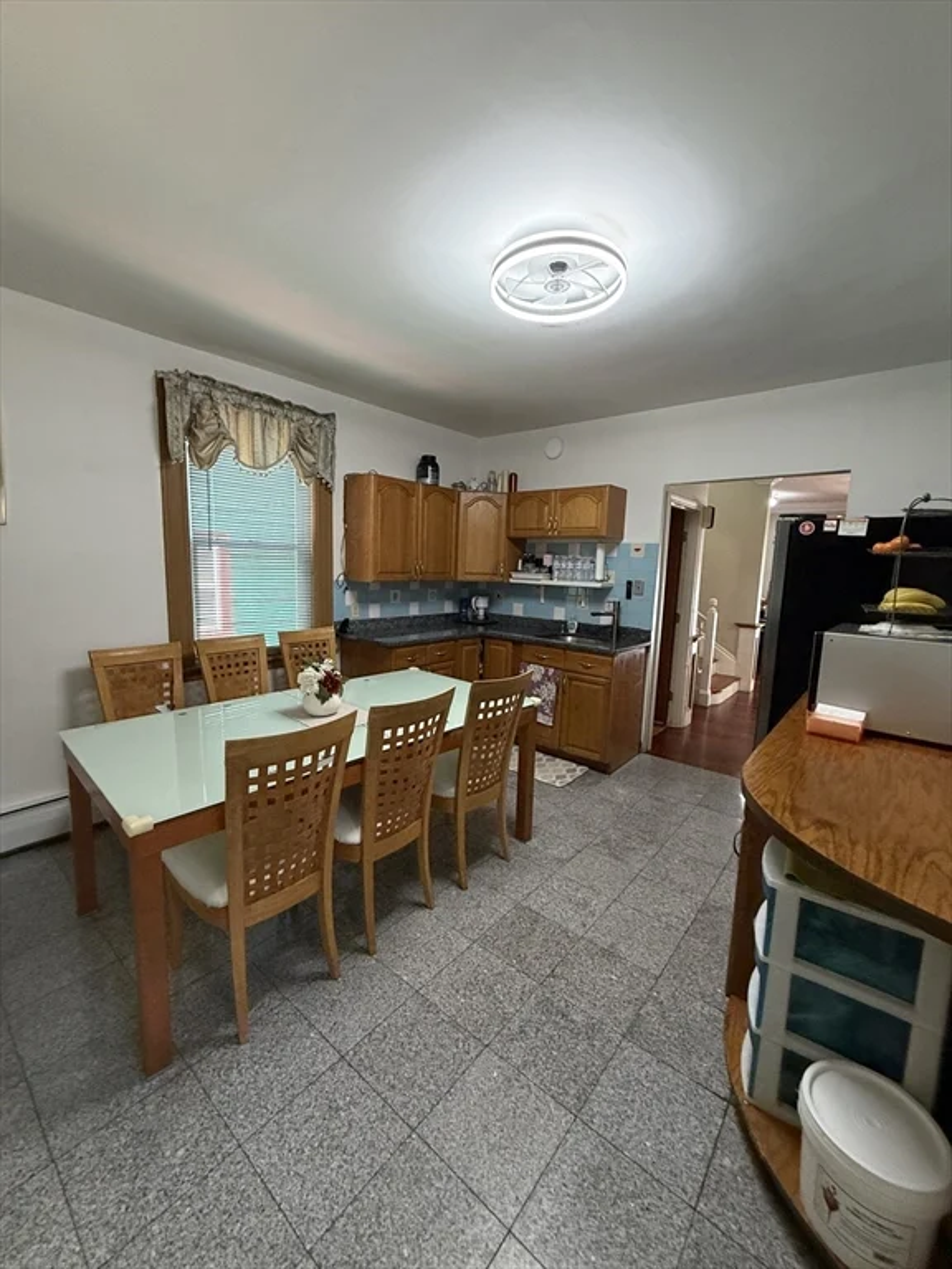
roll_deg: -1.2
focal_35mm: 14
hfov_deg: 85.7
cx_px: 476
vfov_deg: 102.1
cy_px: 634
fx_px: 513
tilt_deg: -7.3
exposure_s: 1/60
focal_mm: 2.22
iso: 320
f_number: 2.2
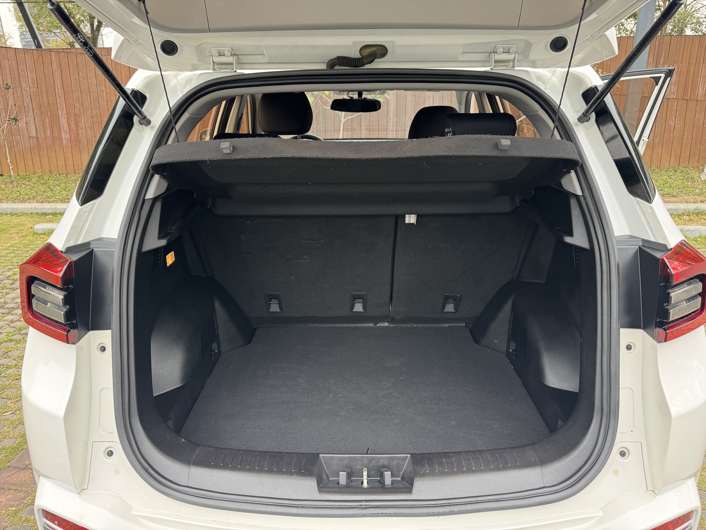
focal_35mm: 24
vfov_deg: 56.8
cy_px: 265
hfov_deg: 71.6
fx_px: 489
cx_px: 353
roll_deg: +0.7
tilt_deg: -19.5
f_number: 1.78
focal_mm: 6.76
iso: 100
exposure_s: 1/171
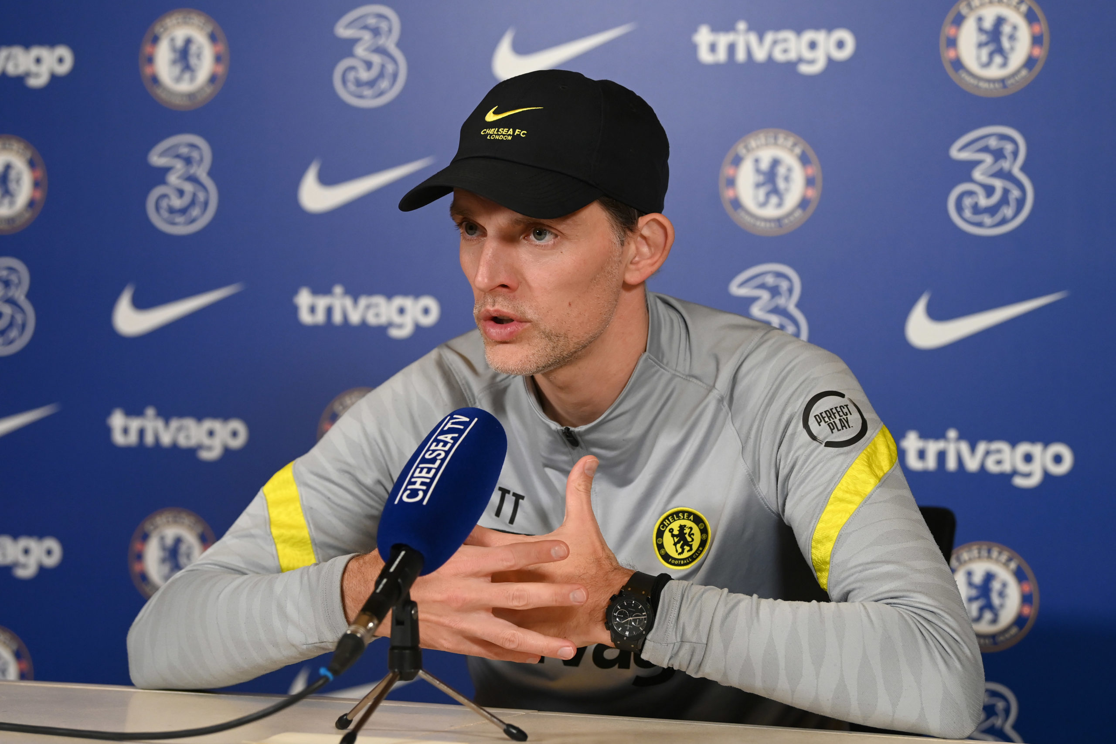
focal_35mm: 95
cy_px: 372
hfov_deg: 21.5
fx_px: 2945
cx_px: 558
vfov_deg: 14.4
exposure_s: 1/400
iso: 2500
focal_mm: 95
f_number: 4
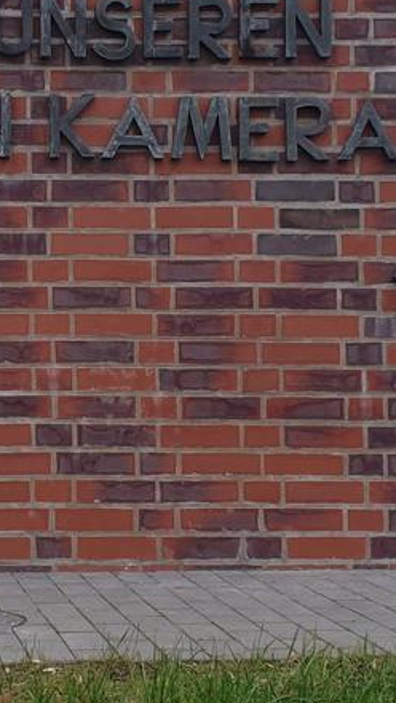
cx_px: -72
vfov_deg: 27.4
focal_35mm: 77
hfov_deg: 15.2
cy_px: 241
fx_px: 1438
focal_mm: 4.3
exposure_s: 1/50
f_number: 2.4
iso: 64
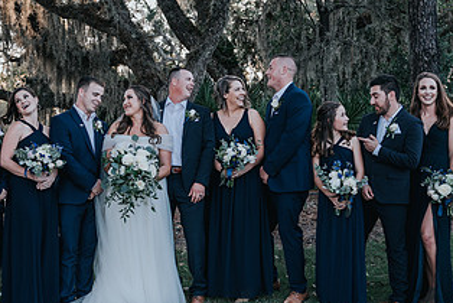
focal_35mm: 72
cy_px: 200
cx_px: 172
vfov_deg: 18.9
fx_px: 907
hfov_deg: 28.0
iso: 200
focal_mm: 36
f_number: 4.5
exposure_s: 1/200
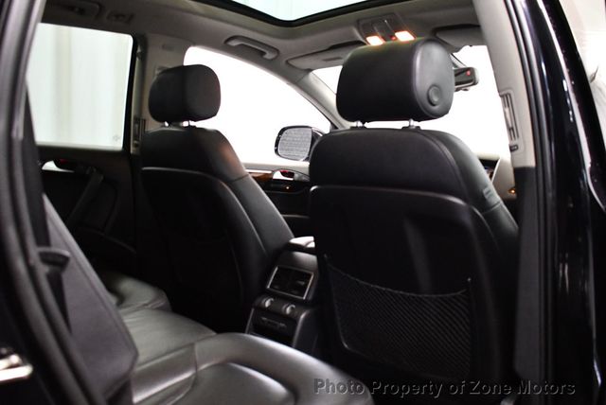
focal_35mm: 36
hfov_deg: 53.1
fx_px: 607
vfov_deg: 36.9
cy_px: 202
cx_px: 303
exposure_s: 1/60
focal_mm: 18
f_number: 3.5
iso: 3600
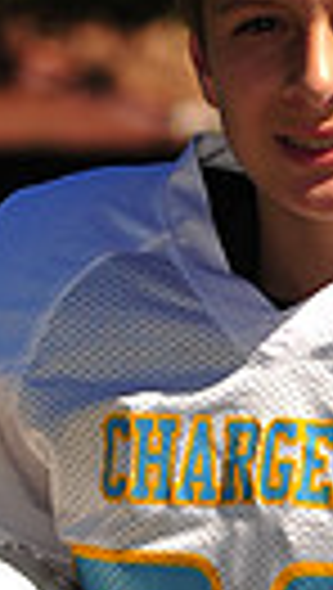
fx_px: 7620
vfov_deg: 4.4
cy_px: 878
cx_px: 274
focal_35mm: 487
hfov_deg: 2.5
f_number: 5
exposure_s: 1/1000
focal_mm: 105
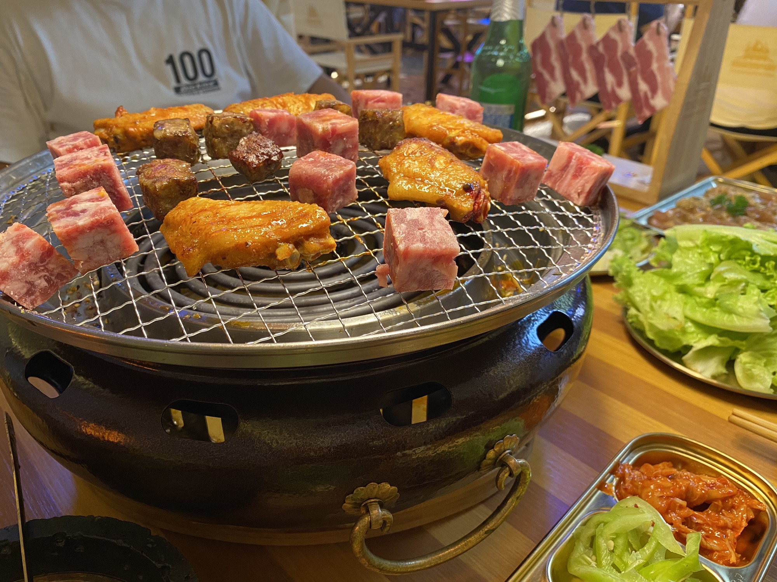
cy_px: 291
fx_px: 584
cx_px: 388
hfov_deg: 67.3
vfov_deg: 53.1
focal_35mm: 26
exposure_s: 1/50
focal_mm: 4.25
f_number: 1.8
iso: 200
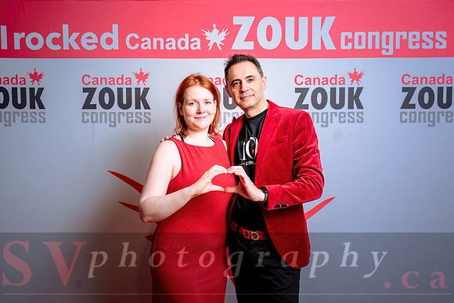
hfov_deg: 48.7
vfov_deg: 33.6
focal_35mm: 40
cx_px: 223
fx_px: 502
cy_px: 142
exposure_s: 1/125
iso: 125
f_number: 4
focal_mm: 37
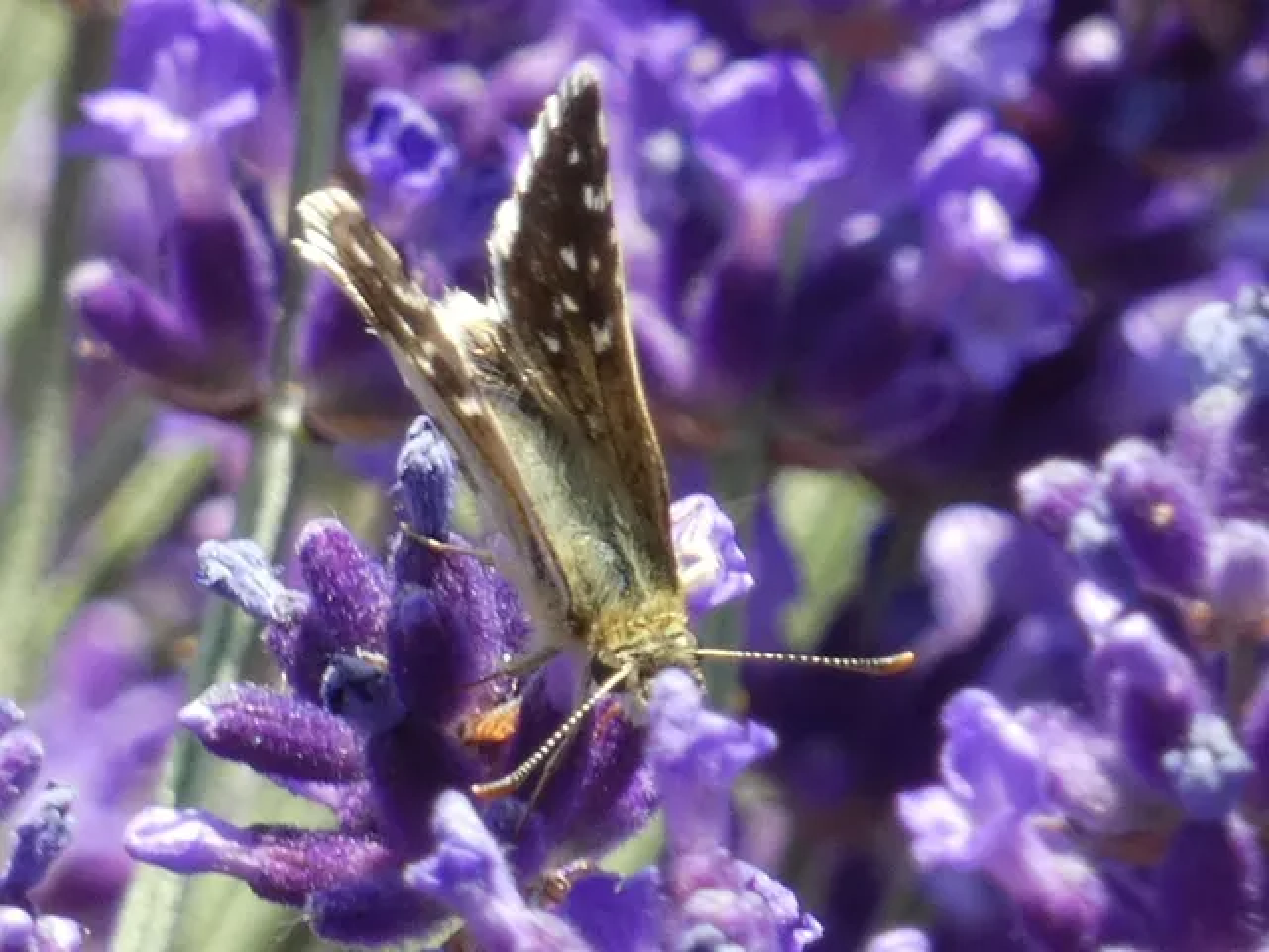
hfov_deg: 5.7
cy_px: 476
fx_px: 12831
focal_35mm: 350
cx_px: 634
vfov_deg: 4.2
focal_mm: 62.7
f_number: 5.6
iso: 80
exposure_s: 1/100
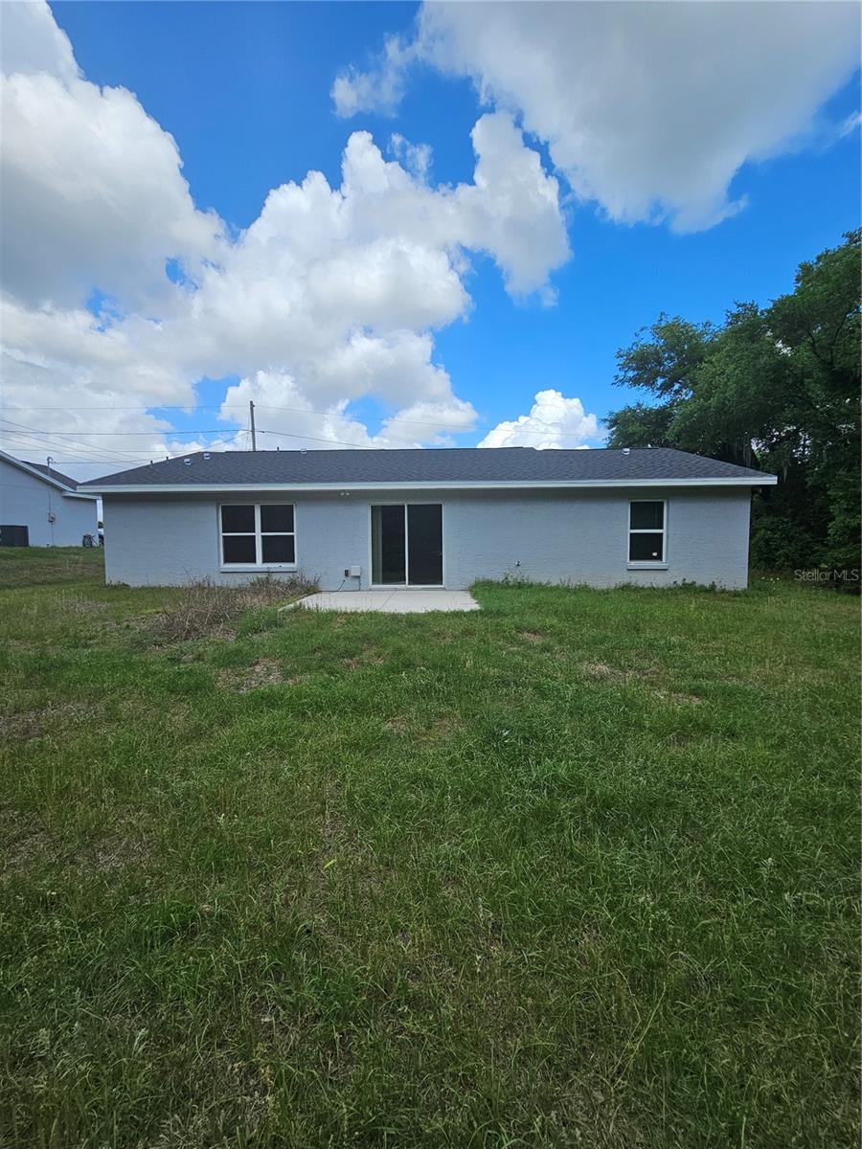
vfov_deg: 106.2
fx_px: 432
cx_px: 431
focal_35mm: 13
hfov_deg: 89.9
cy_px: 574
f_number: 2.2
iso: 50
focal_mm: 2.2
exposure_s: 1/2088
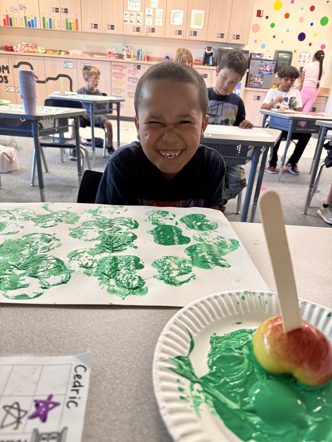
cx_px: 166
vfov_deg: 71.6
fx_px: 307
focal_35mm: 24
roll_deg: -5.2
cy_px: 221
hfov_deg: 56.8
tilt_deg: -25.4
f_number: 1.78
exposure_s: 1/60
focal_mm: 6.76
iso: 320
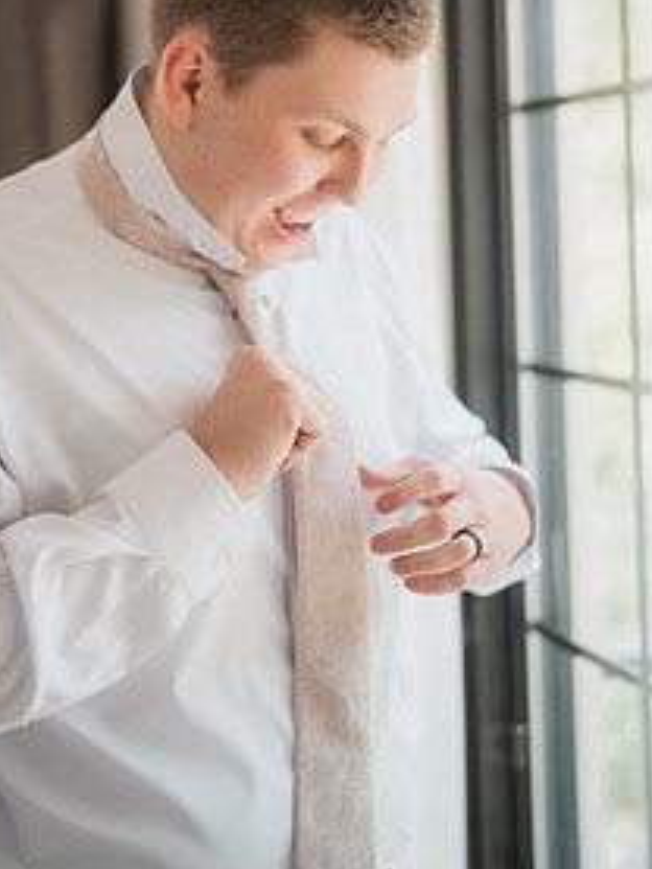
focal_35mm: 78
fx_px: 1957
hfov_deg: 18.9
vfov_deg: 24.7
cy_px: 198
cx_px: 285
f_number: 1.4
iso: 800
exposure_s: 1/800
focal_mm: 50
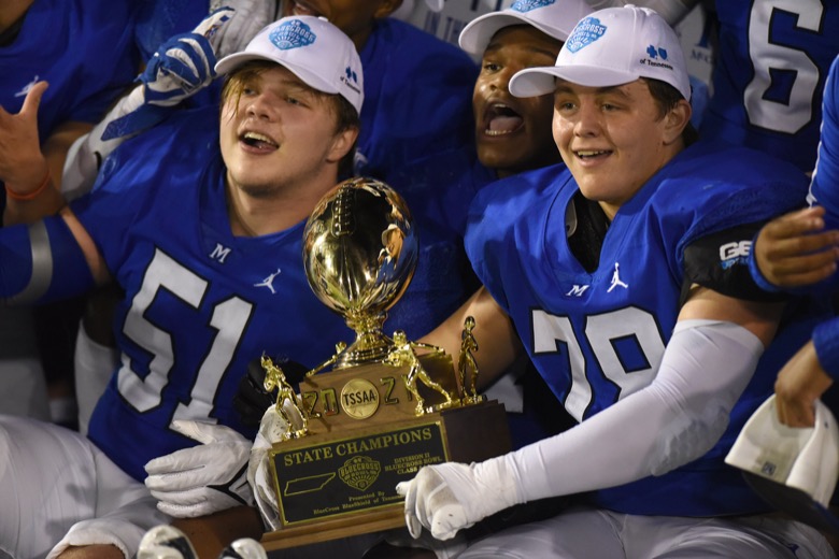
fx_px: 6991
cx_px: 420
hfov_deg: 6.9
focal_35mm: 300
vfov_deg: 4.6
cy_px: 280
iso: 6400
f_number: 2.8
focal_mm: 300
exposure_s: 1/1250
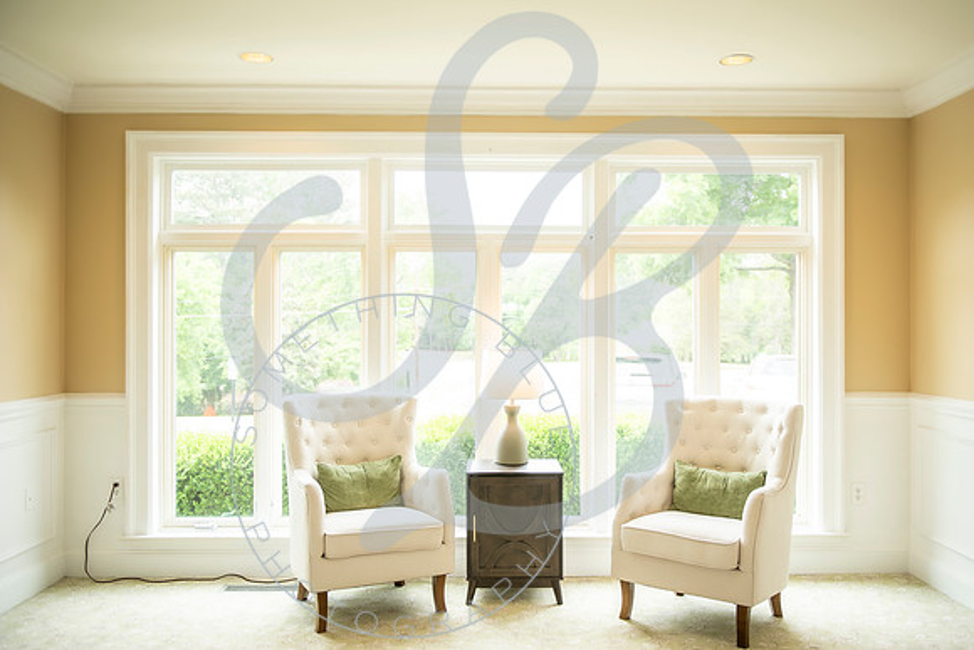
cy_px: 325
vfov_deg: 40.0
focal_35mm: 33
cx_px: 516
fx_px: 893
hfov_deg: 57.2
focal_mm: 31
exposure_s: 1/160
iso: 250
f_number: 2.8
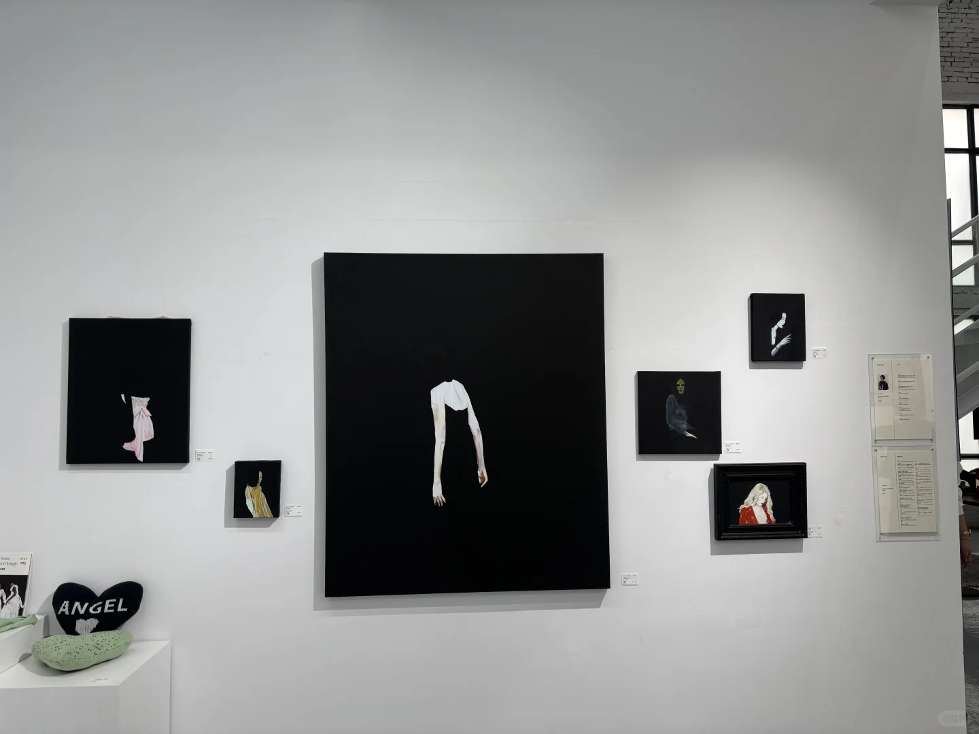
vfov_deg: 53.1
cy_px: 367
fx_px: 735
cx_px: 490
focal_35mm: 26
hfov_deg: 67.3
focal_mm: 5.96
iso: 50
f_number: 1.6
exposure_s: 1/360
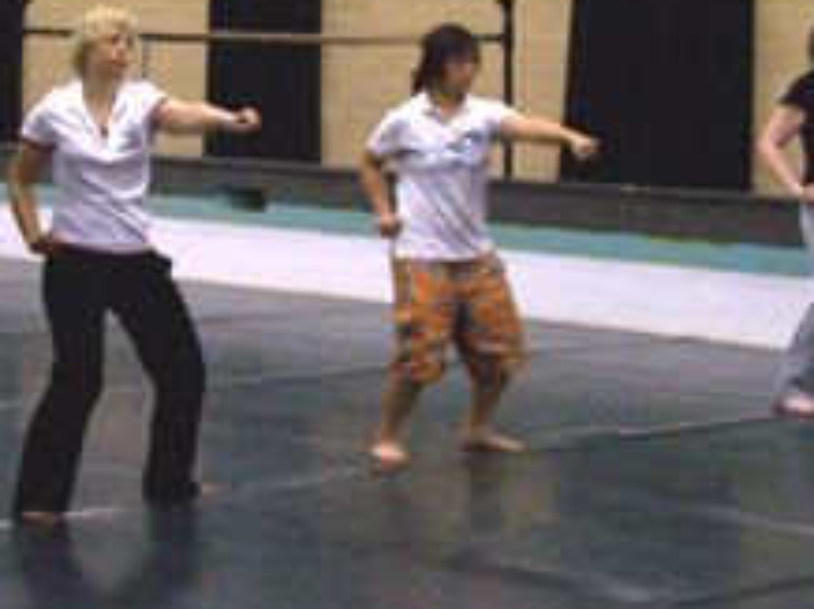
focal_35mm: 117
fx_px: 2748
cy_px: 256
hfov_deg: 16.7
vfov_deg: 12.6
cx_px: 179
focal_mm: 8.5
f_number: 3
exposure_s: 1/30
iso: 140
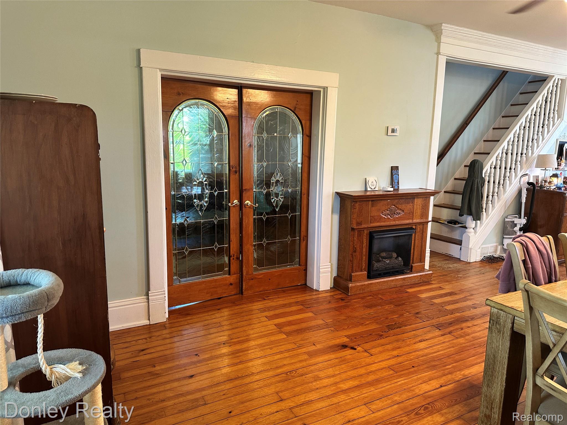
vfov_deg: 56.8
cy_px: 212
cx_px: 284
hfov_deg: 71.6
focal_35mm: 24
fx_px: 393
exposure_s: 1/60
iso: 200
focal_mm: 6.86
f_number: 1.78
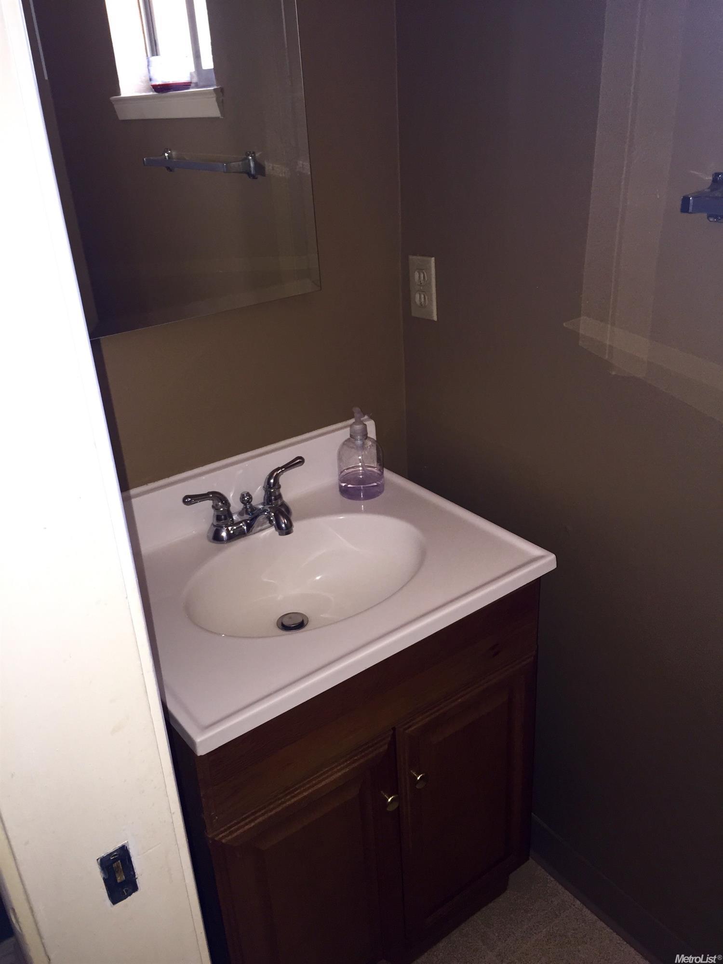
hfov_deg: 48.2
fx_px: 808
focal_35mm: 29
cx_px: 362
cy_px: 482
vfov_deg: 61.7
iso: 64
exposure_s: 1/30
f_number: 2.2
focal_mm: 4.15
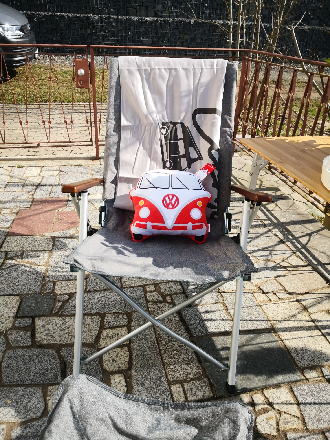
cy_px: 220
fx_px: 343
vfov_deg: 65.3
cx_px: 165
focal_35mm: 27
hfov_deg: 51.4
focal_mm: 3.95
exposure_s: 1/1192
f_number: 1.6
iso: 50
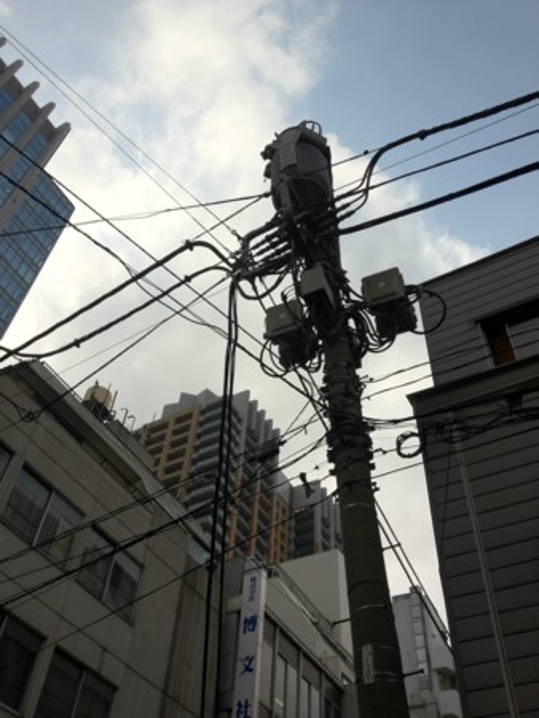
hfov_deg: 40.7
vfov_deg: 52.6
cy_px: 359
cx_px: 270
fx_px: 726
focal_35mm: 35
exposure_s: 1/2632
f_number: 2.4
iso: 64
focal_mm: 4.28
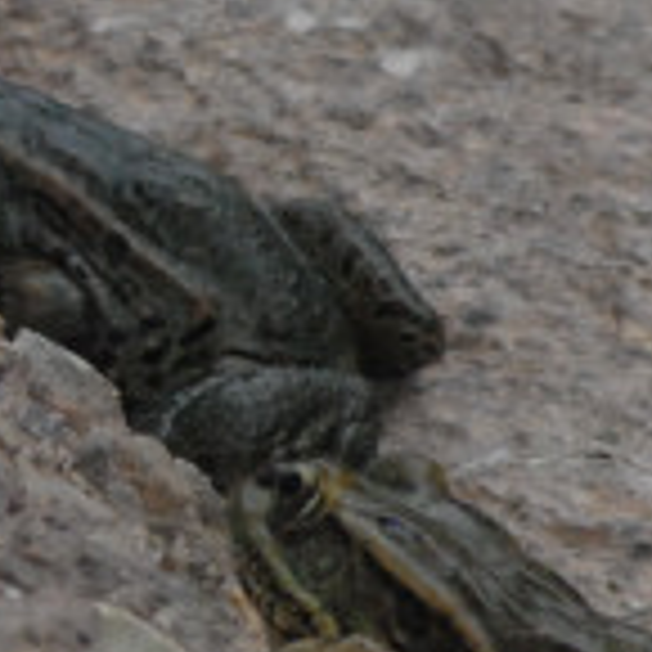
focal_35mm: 1273
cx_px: -427
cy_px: 268
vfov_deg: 1.4
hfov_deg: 1.4
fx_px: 27127
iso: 1600
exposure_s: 1/500
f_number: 11
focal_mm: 180
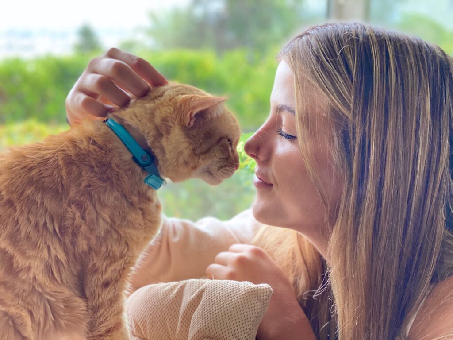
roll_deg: +0.6
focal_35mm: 52
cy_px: 170
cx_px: 226
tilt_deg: -10.3
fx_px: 680
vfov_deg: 28.0
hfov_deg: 36.8
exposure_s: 1/122
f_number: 2
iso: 125
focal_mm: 6
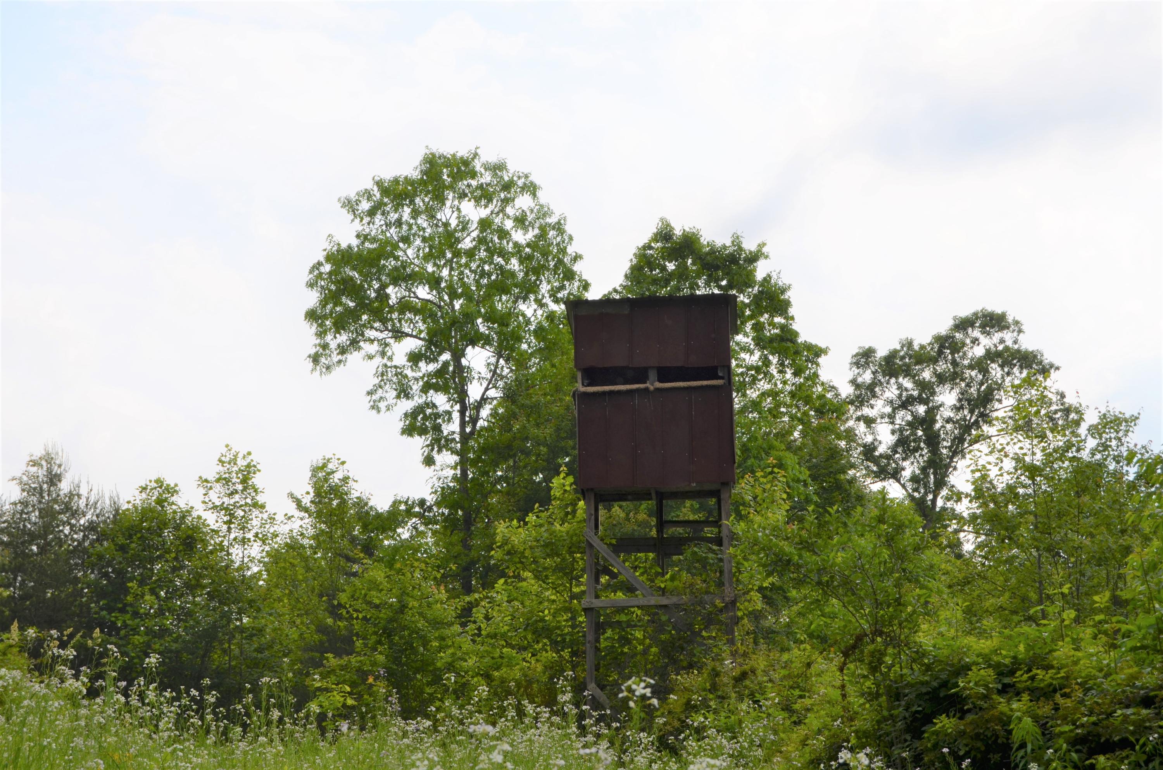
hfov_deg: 24.7
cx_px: 582
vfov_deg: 16.5
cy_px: 385
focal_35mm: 82
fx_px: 2660
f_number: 9
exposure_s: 1/320
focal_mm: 55
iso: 100
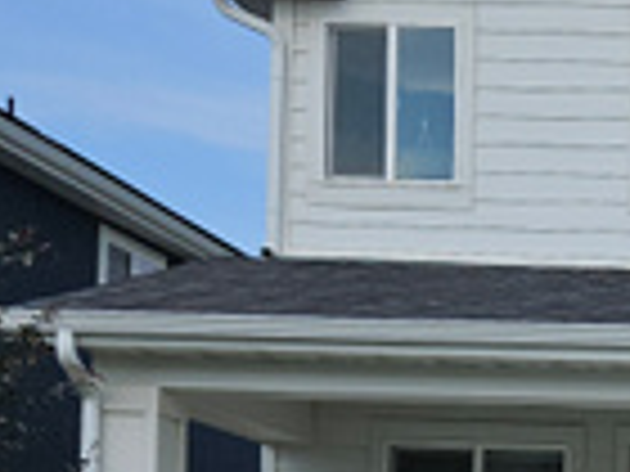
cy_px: 661
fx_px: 1911
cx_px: 958
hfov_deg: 16.9
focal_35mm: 105
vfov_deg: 13.4
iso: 25
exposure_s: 1/1978
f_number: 1.8
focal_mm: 5.4
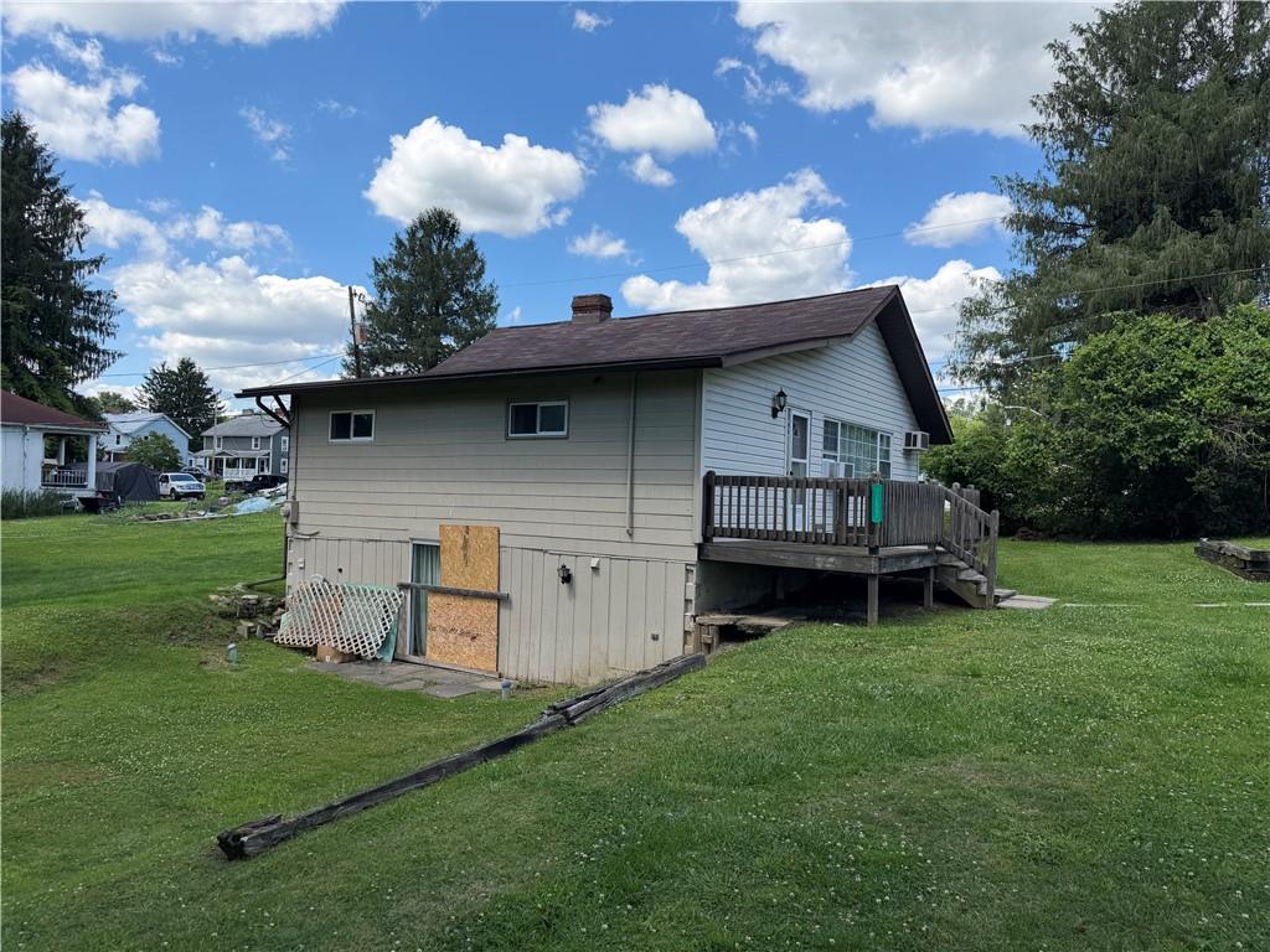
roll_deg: -0.9
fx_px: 881
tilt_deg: +1.9
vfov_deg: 56.8
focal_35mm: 24
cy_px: 476
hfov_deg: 71.6
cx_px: 635
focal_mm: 6.76
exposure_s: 1/2907
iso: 80
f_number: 1.78
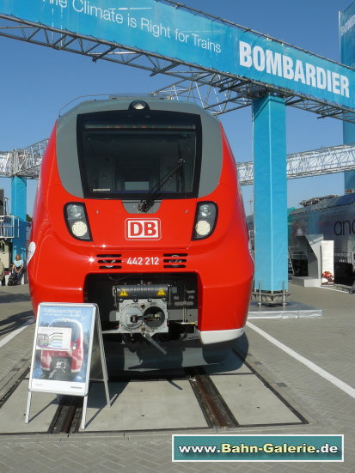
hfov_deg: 38.7
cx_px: 178
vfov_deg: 50.1
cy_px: 236
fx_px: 506
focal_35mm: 37
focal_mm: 6.1
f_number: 7.1
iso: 100
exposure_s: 1/500
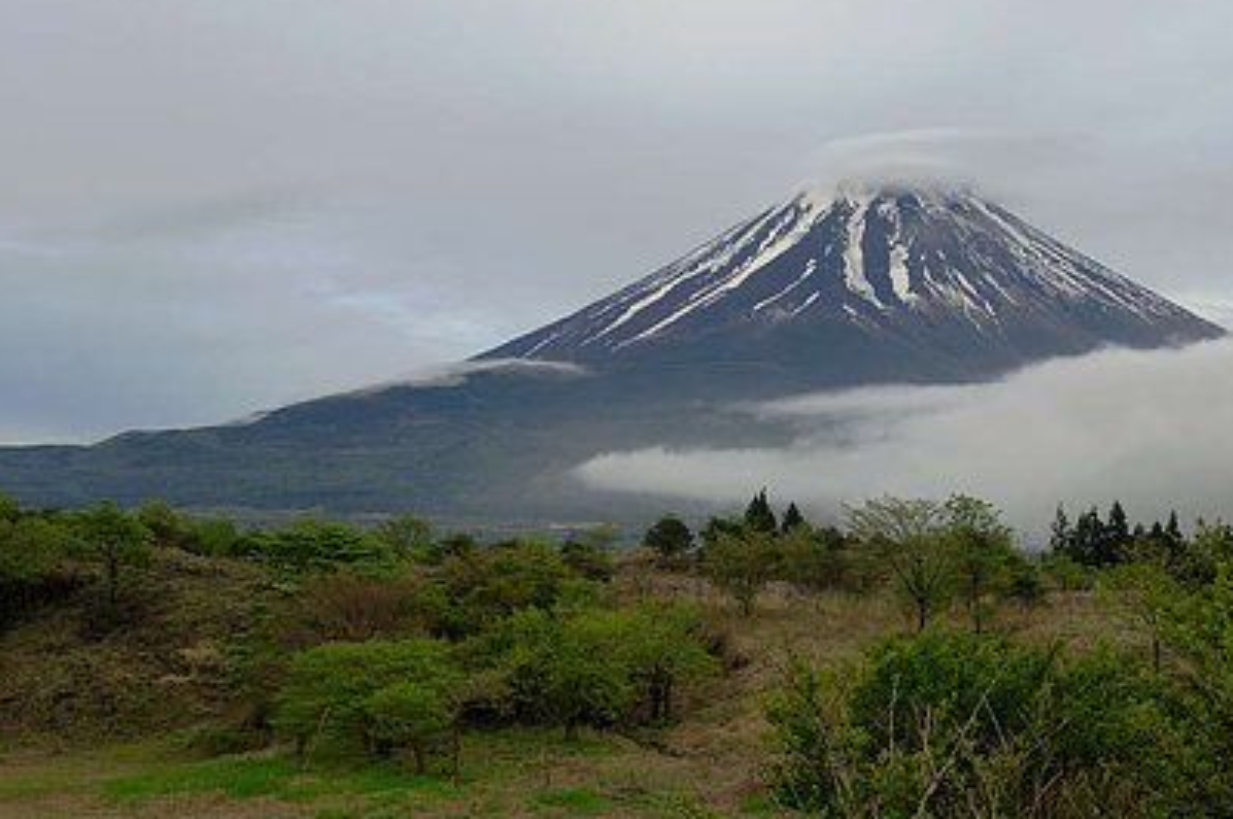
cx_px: 711
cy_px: 454
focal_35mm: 60
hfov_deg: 33.6
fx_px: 2040
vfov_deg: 22.7
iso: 125
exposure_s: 1/160
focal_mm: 31
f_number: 5
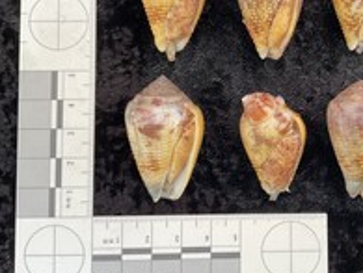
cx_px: 285
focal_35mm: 52
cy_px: 96
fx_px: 546
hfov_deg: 35.7
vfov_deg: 28.0
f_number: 1.8
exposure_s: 1/50
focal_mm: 3
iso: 64
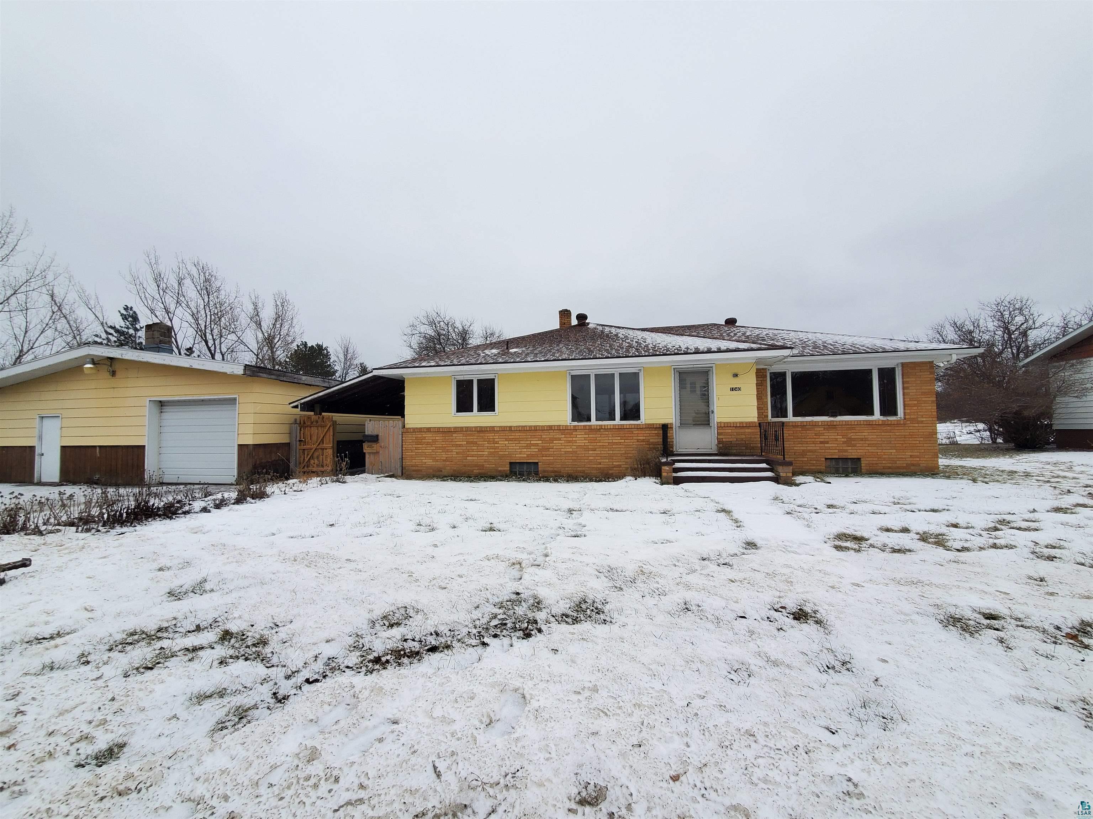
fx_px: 410
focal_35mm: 13
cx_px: 546
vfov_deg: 89.9
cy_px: 410
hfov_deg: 106.2
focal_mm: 1.8
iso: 50
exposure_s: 1/290
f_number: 2.2
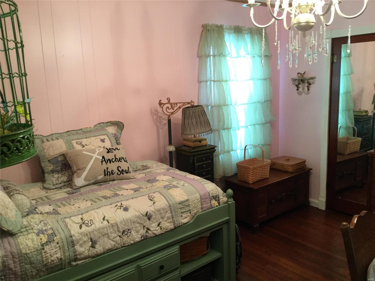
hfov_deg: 58.4
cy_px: 140
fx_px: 336
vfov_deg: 45.4
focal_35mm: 31
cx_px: 188
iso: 125
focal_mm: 3.3
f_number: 2.4
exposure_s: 1/33
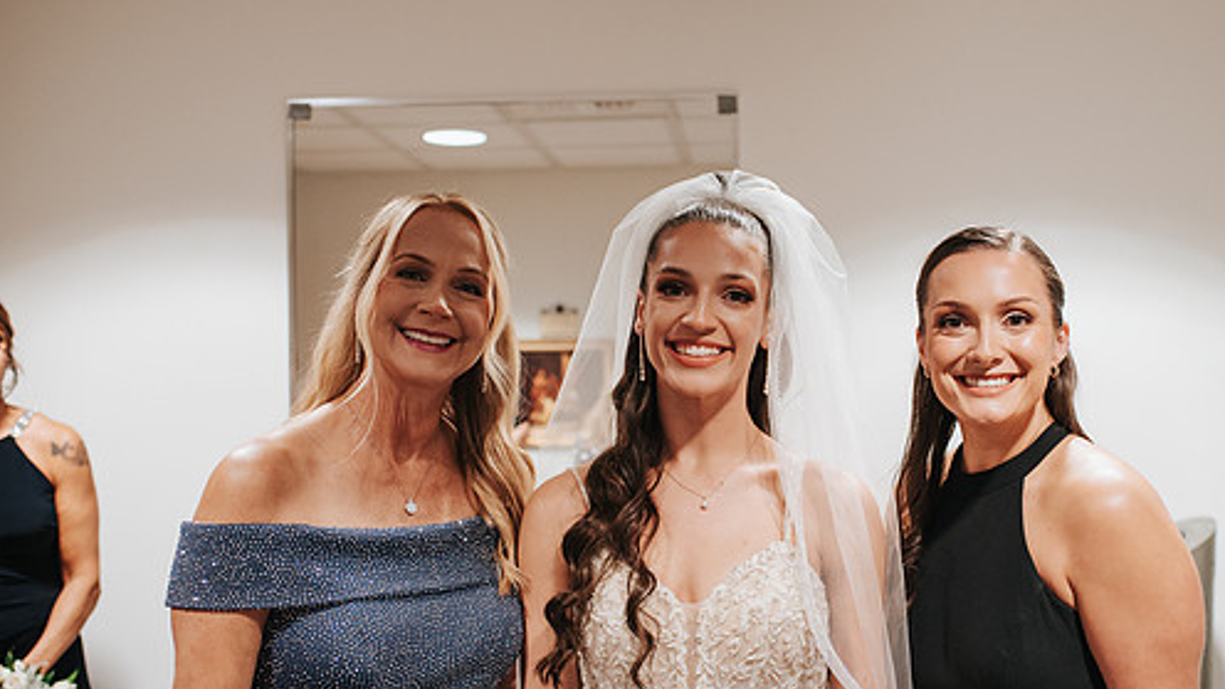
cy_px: 402
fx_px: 1527
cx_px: 755
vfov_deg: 25.4
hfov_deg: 43.4
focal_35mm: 47
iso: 1000
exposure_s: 1/125
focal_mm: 35
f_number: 2.8
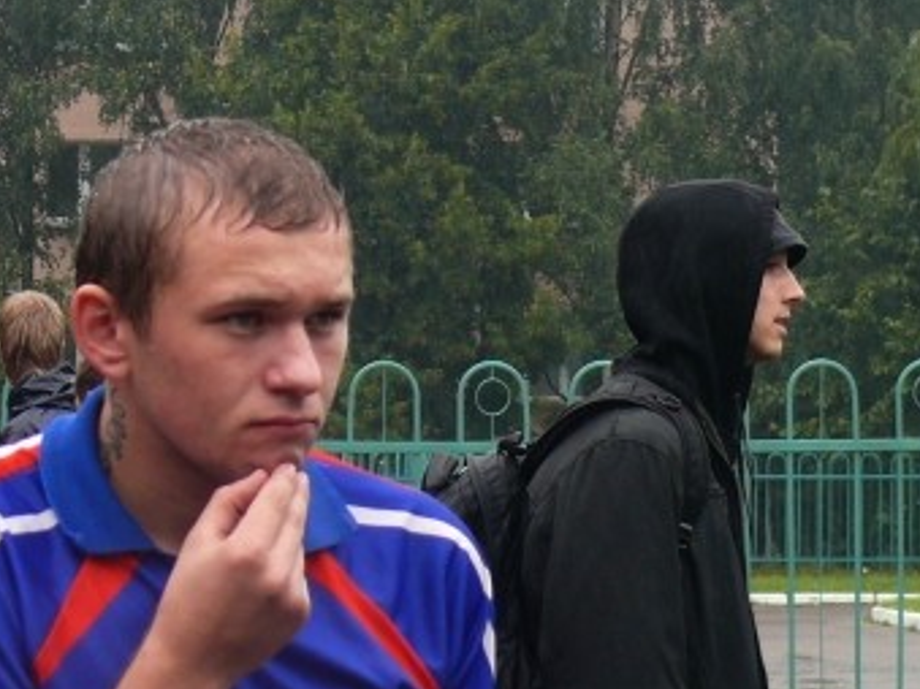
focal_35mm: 215
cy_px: 380
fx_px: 5712
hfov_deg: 9.2
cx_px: 402
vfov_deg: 6.9
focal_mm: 15.4
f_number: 3.2
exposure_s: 1/100
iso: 100
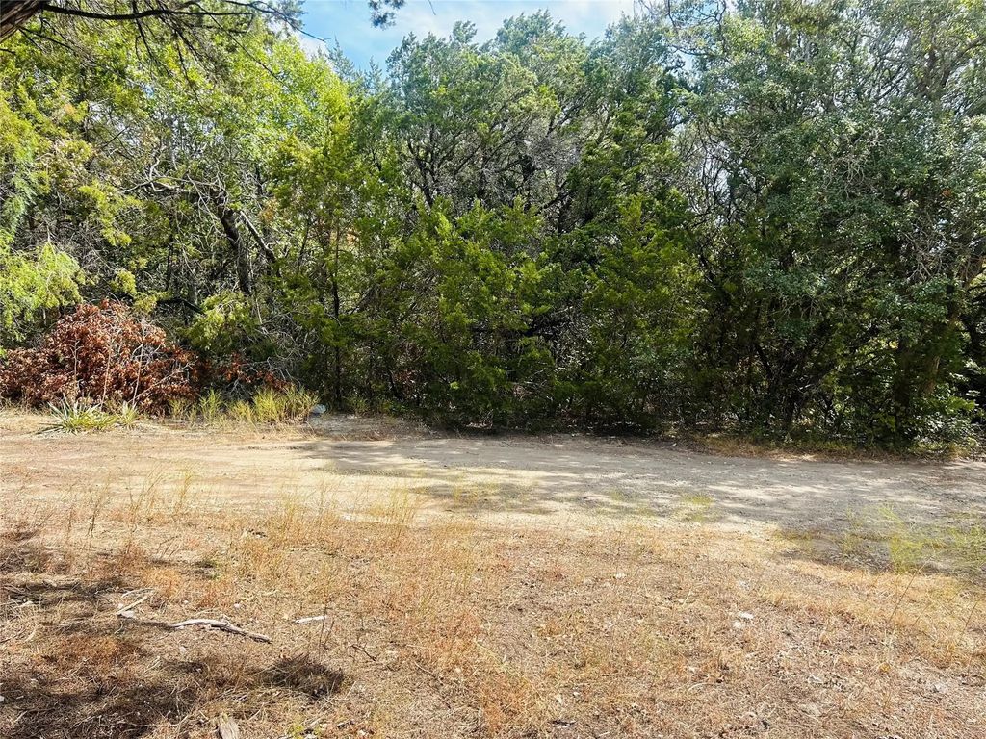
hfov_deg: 67.3
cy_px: 370
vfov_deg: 53.1
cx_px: 493
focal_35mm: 26
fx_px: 741
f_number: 1.5
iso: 50
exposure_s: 1/1511
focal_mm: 5.7
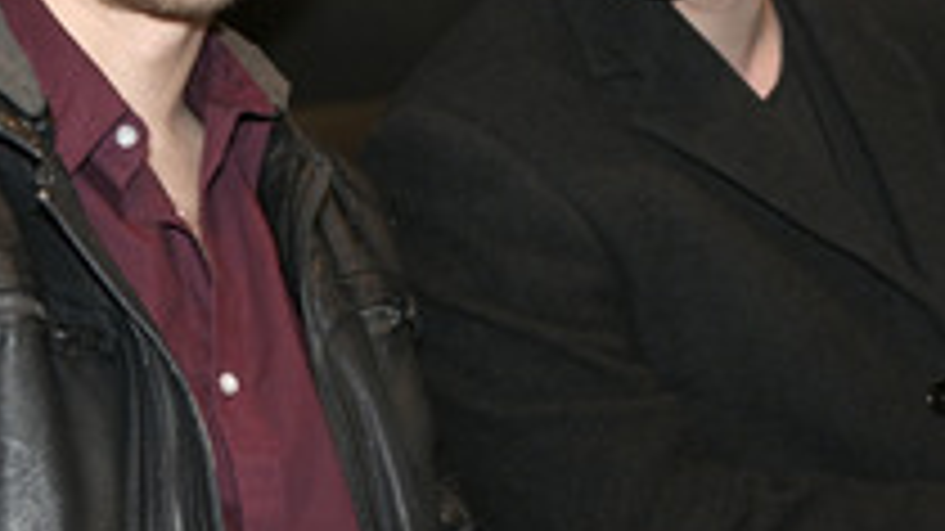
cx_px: 502
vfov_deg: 12.2
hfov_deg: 21.6
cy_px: 108
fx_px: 2480
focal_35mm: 99
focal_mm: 44
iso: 1000
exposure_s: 1/125
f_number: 5.3
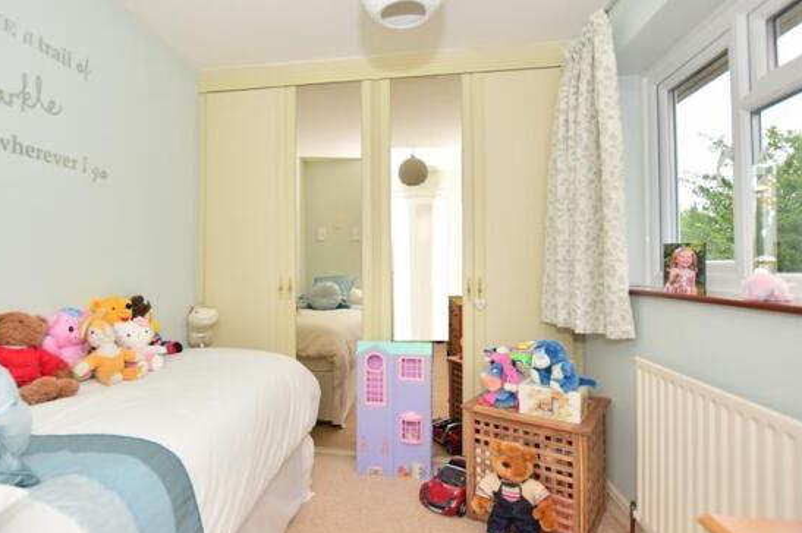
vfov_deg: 67.3
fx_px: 401
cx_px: 347
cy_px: 261
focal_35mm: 18
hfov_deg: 89.5
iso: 200
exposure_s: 1/60
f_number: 5
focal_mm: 10
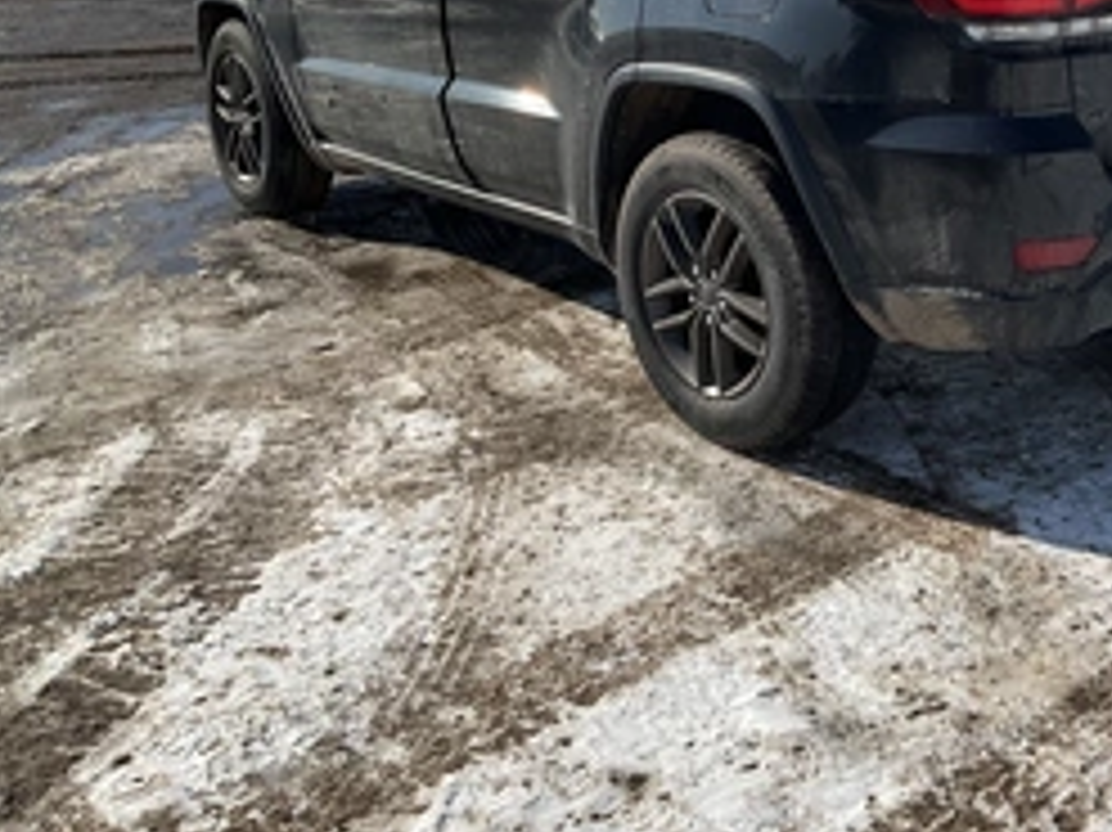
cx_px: 770
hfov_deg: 39.8
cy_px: 166
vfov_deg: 30.1
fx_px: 1509
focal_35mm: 47
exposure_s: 1/2801
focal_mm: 3
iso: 25
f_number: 1.8
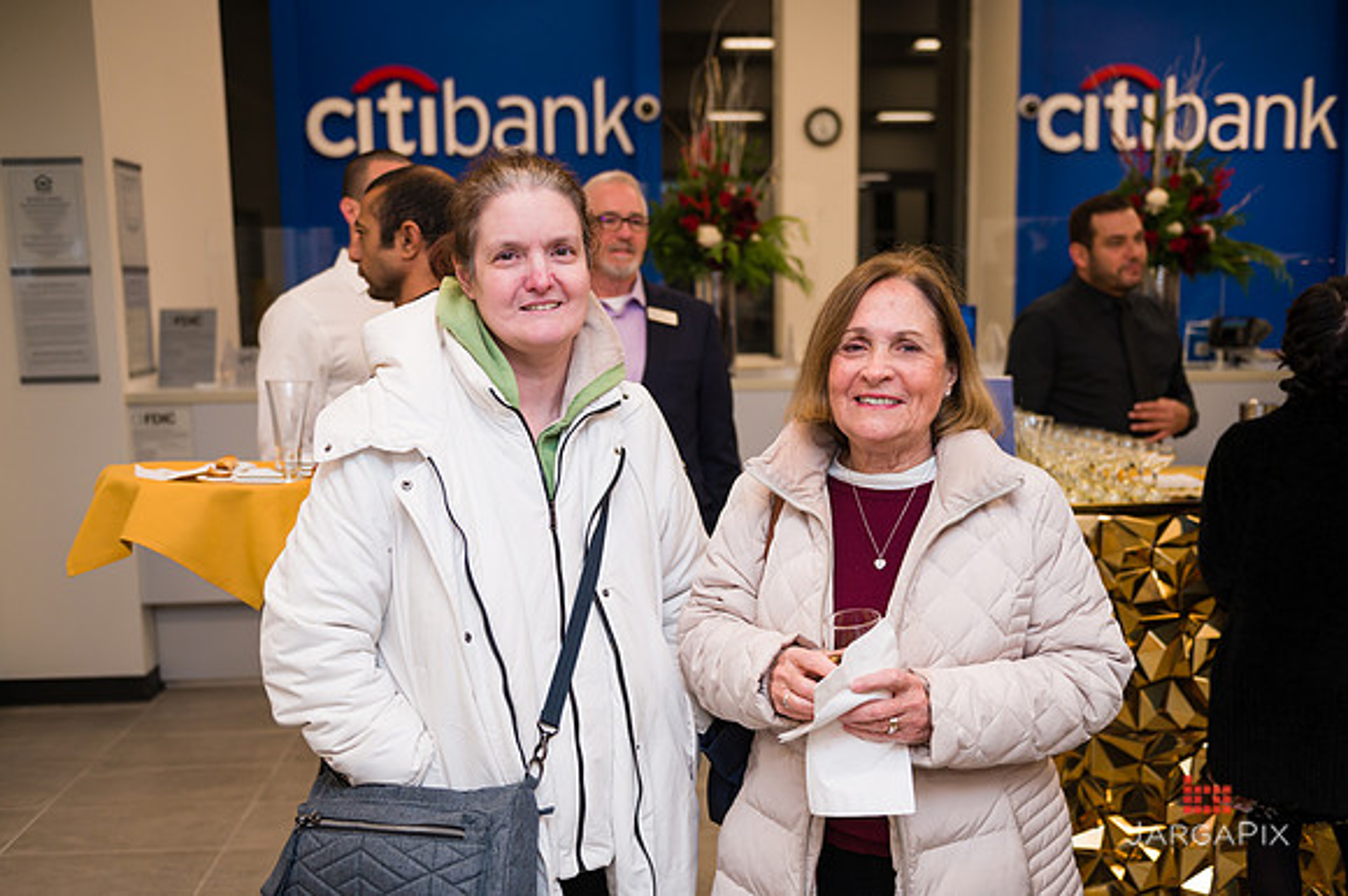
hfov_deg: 55.8
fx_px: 1272
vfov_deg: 38.8
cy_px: 448
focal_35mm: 34
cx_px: 674
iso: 400
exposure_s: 1/200
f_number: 3.2
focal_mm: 34
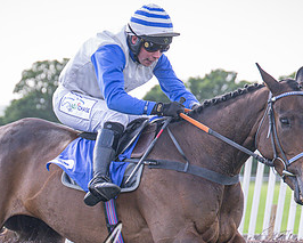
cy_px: 267
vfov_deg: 6.3
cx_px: 81
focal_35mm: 243
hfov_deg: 7.9
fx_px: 2180
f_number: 2.8
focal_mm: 70
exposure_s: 1/1600
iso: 640
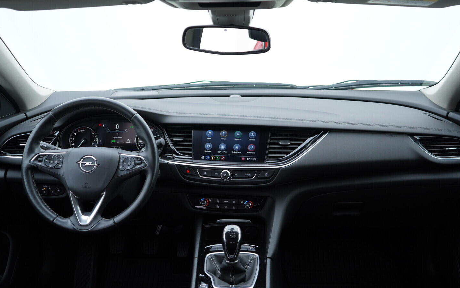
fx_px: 464
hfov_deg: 52.8
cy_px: 151
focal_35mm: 37
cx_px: 230
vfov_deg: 34.4
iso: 160
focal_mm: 24
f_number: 2.8
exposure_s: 1/40
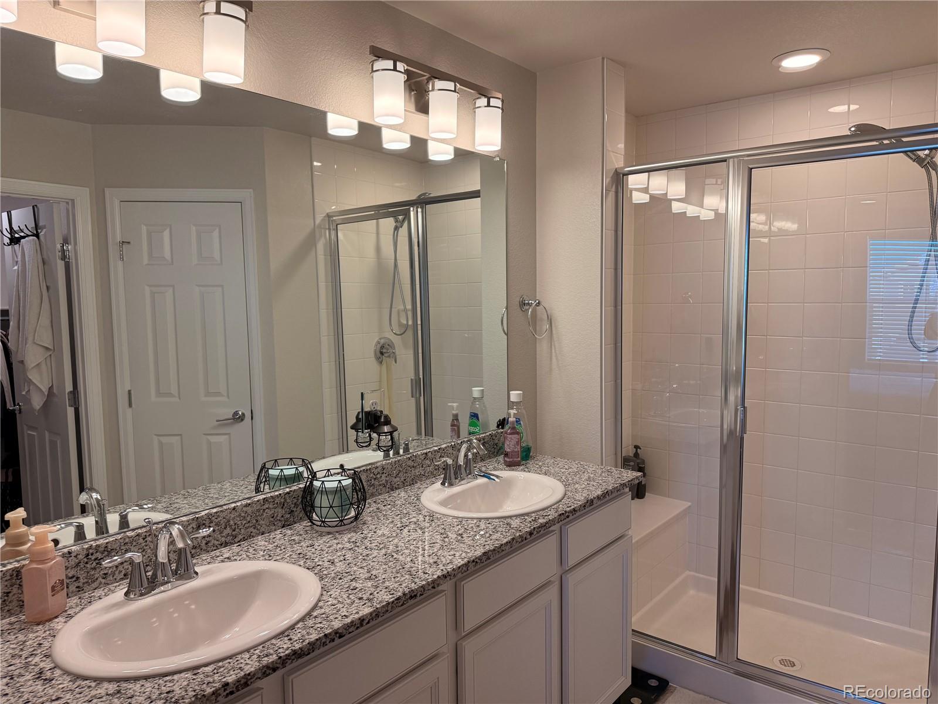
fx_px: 650
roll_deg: +0.6
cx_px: 469
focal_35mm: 24
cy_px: 352
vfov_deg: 56.8
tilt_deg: -4.2
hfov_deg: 71.6
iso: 160
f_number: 1.78
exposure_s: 1/230
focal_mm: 6.76
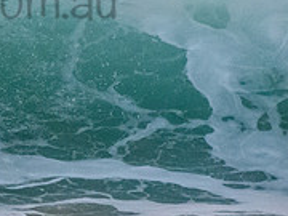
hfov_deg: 0.9
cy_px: -18
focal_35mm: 2327
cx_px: -53
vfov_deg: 0.6
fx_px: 19360
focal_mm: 500
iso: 2800
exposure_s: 1/1250
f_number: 5.6
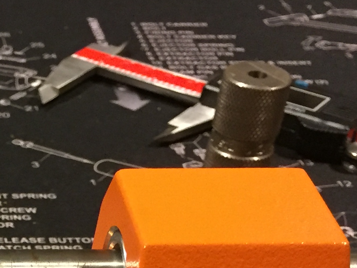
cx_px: -118
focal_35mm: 106
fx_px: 1093
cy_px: 402
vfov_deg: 13.2
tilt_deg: -40.2
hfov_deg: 17.3
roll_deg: -2.8
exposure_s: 1/30
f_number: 2.2
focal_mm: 4.15
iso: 200
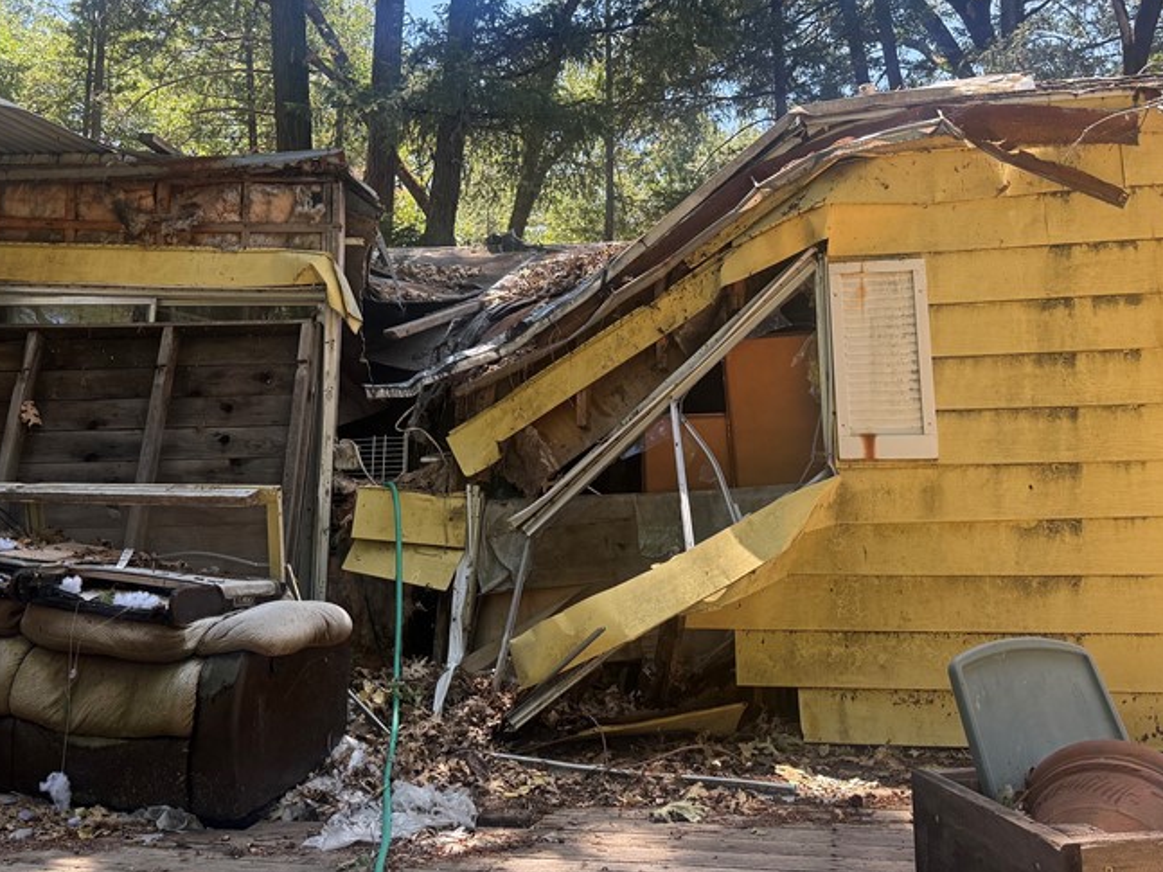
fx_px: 1276
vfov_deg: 37.5
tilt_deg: +10.3
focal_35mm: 38
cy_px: 338
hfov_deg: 48.9
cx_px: 523
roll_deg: -0.1
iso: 100
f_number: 1.78
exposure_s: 1/671
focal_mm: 6.76
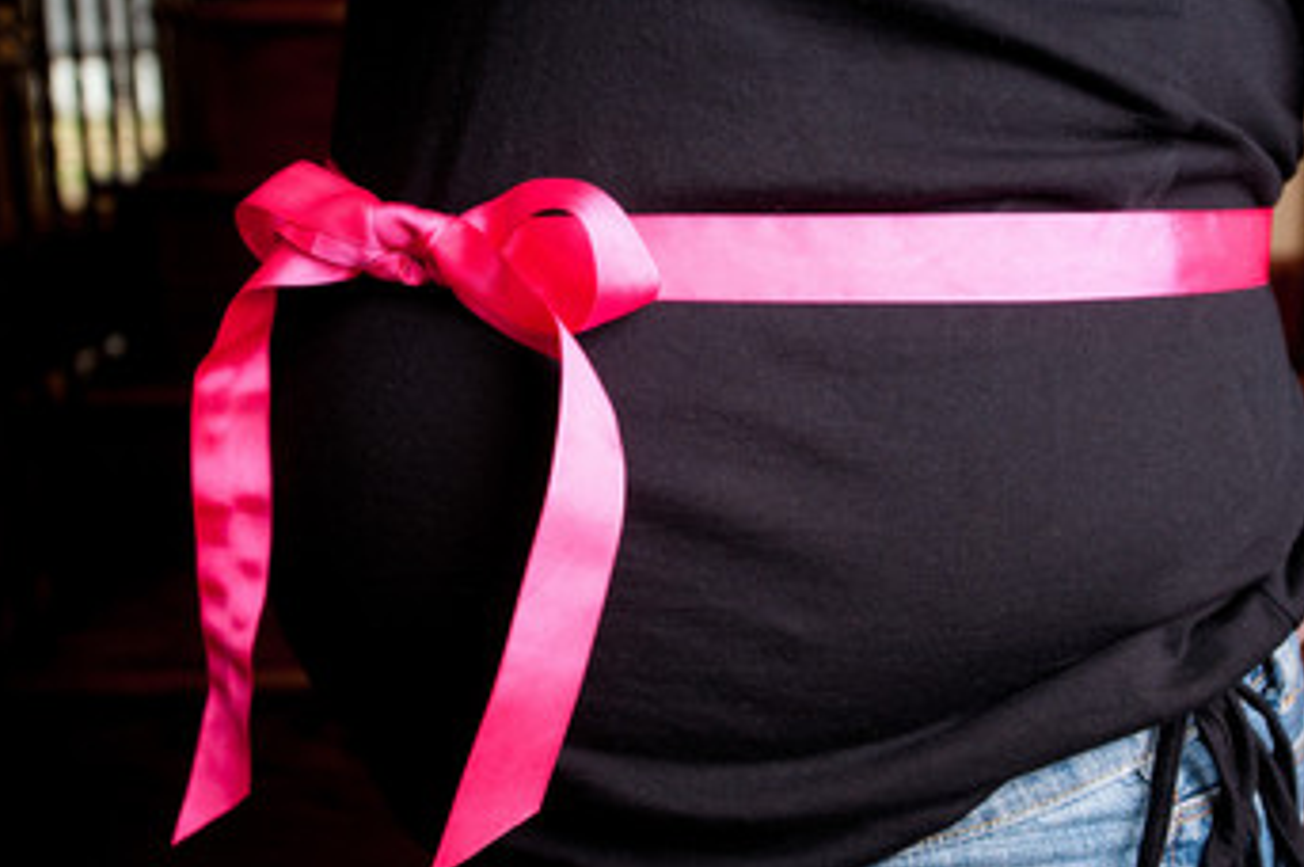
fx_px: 1520
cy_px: 434
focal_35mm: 42
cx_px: 696
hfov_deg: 46.4
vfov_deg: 31.8
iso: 250
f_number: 2.8
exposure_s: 1/100
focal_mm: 24
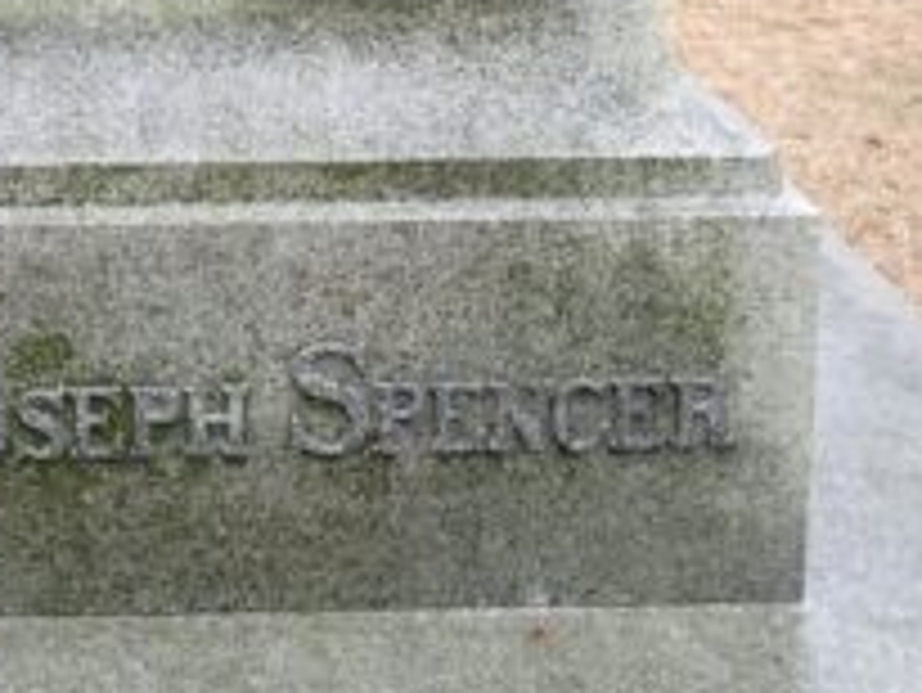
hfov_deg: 25.7
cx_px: 58
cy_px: -212
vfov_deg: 18.7
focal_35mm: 73
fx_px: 1945
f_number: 2
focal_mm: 4.5
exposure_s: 1/125
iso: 160
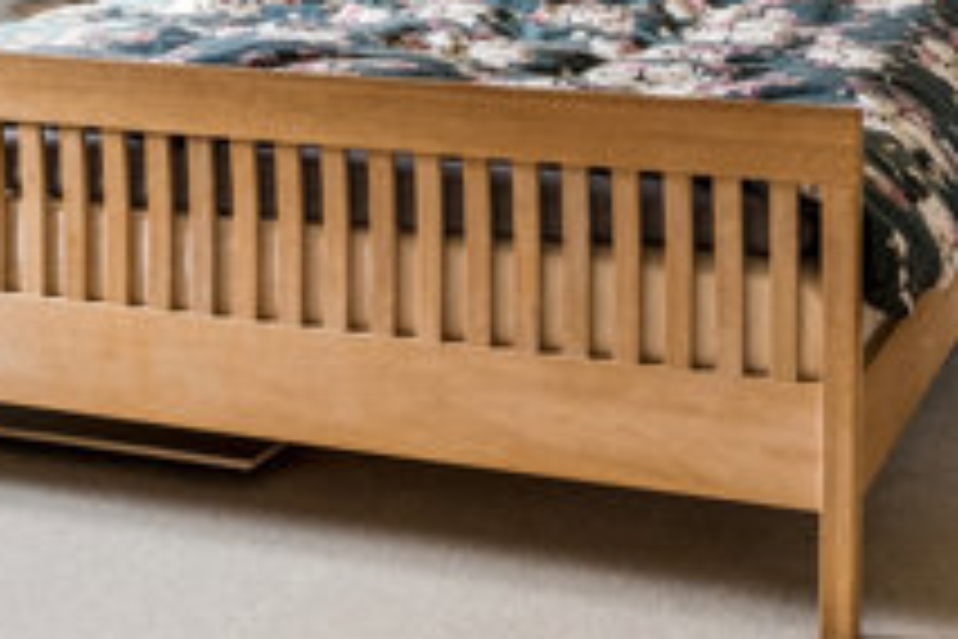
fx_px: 1996
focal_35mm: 75
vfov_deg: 16.9
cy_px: -236
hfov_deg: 27.0
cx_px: 544
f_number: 8
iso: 800
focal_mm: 20
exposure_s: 1/125
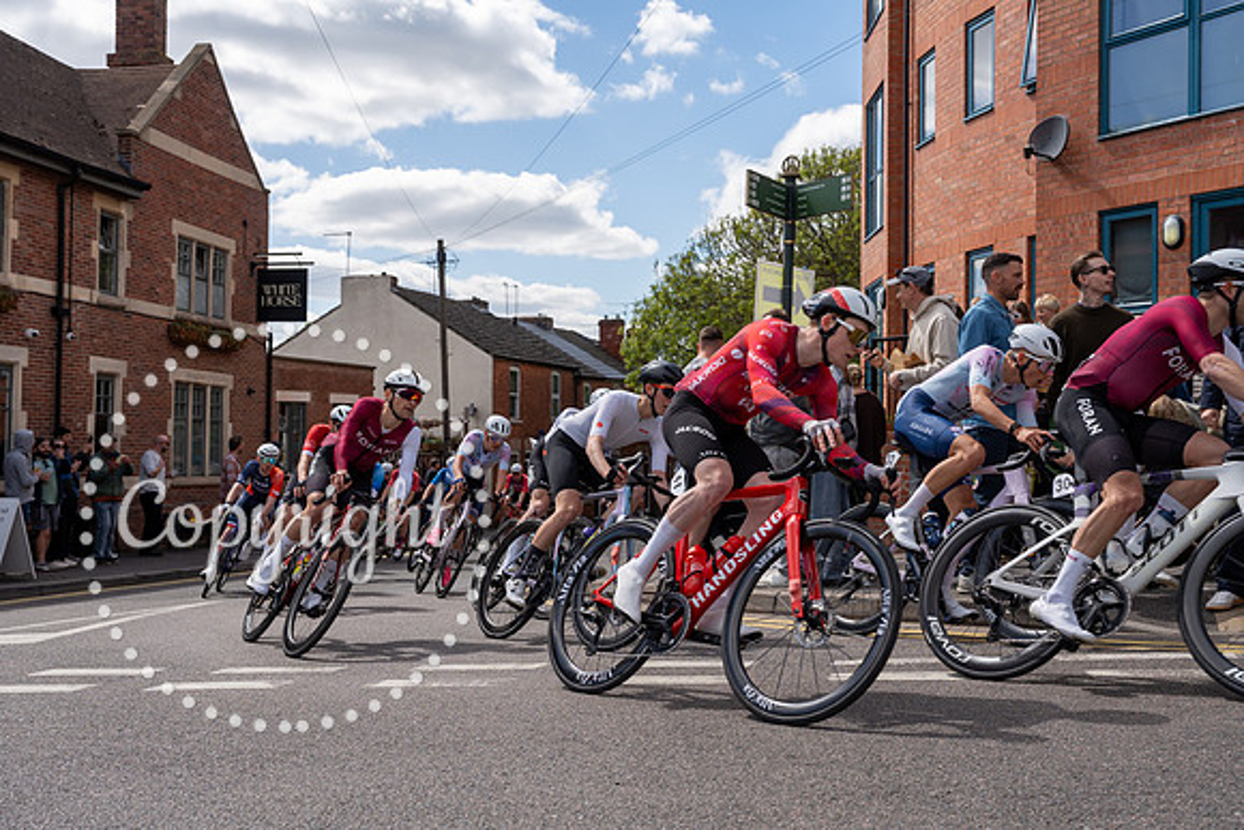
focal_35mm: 37
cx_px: 622
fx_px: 1279
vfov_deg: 36.0
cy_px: 415
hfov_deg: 51.9
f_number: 5
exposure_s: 1/1000
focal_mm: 37
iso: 160
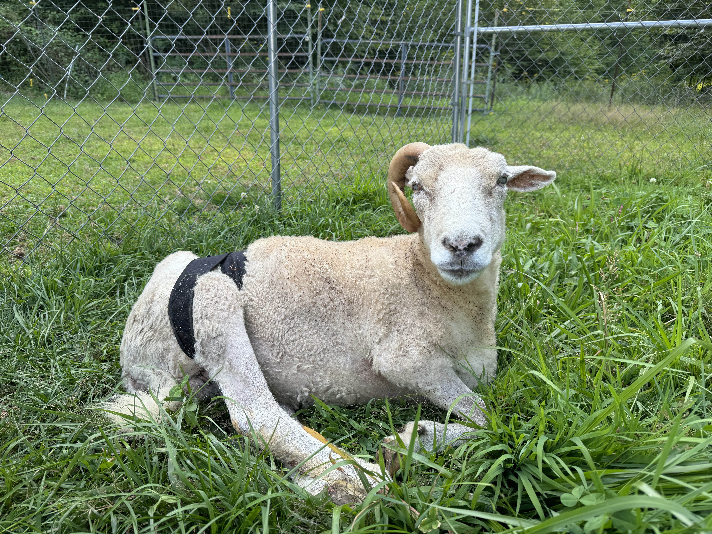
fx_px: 494
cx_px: 356
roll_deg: -0.7
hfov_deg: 71.6
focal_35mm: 24
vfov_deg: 56.8
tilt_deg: -19.2
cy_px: 267
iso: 64
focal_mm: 6.76
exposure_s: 1/213
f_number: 1.78
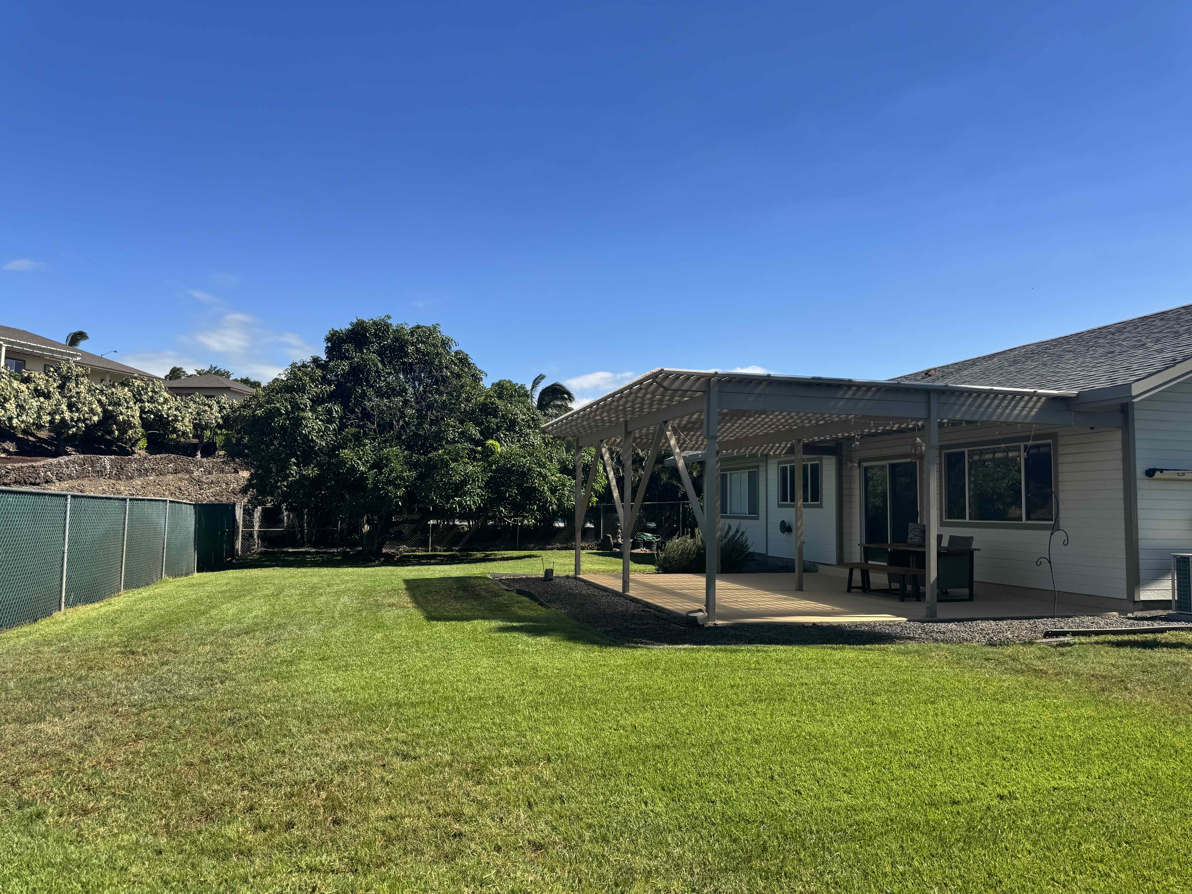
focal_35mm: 24
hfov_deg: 71.6
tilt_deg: +3.7
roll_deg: -1.7
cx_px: 596
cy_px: 447
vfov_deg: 56.8
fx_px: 826
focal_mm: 6.76
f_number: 1.78
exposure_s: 1/3802
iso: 80
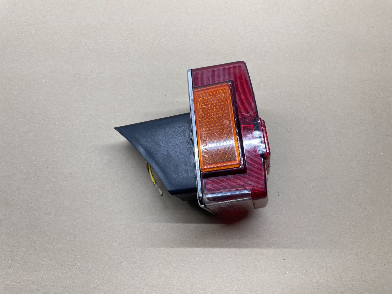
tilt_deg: -70.4
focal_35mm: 26
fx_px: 294
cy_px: 147
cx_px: 196
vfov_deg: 53.1
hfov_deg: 67.3
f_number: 1.6
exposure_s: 1/100
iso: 64
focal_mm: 4.2
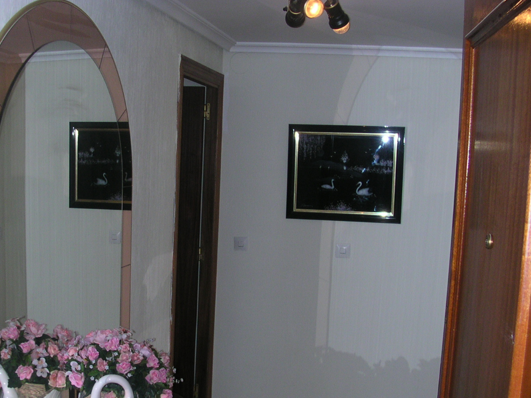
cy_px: 253
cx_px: 201
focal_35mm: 49
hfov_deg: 38.7
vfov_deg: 29.5
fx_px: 752
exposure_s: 1/60
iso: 112
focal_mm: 5.6
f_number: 2.7
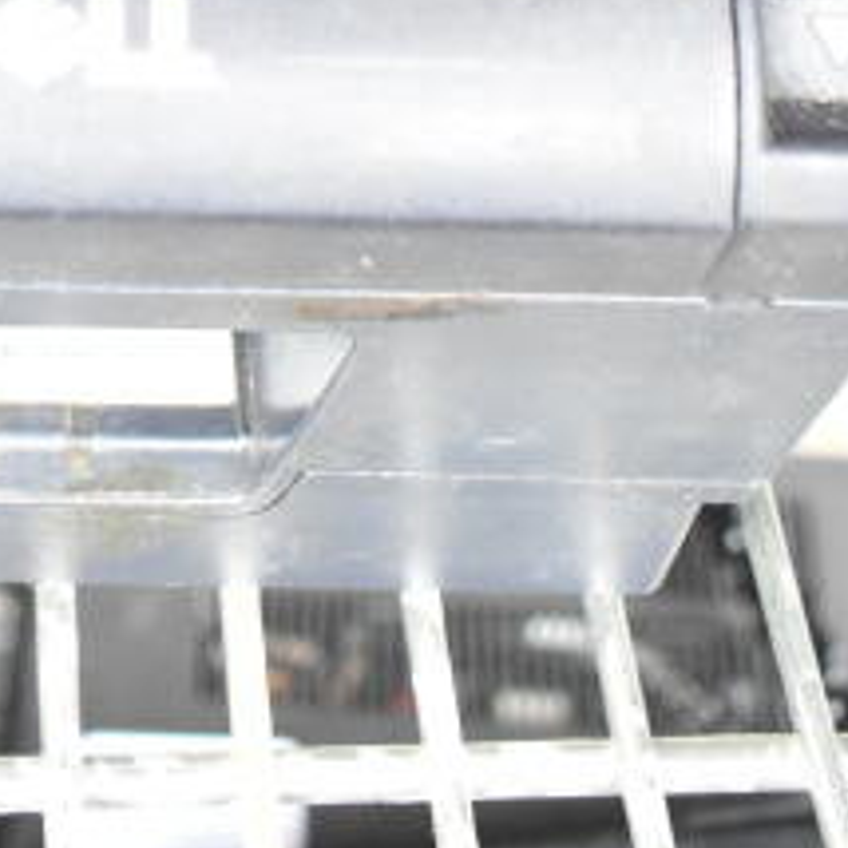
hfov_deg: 17.5
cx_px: 107
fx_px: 2716
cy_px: -654
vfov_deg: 15.4
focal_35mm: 98
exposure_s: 1/80
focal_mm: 18
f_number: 4.5
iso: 1600
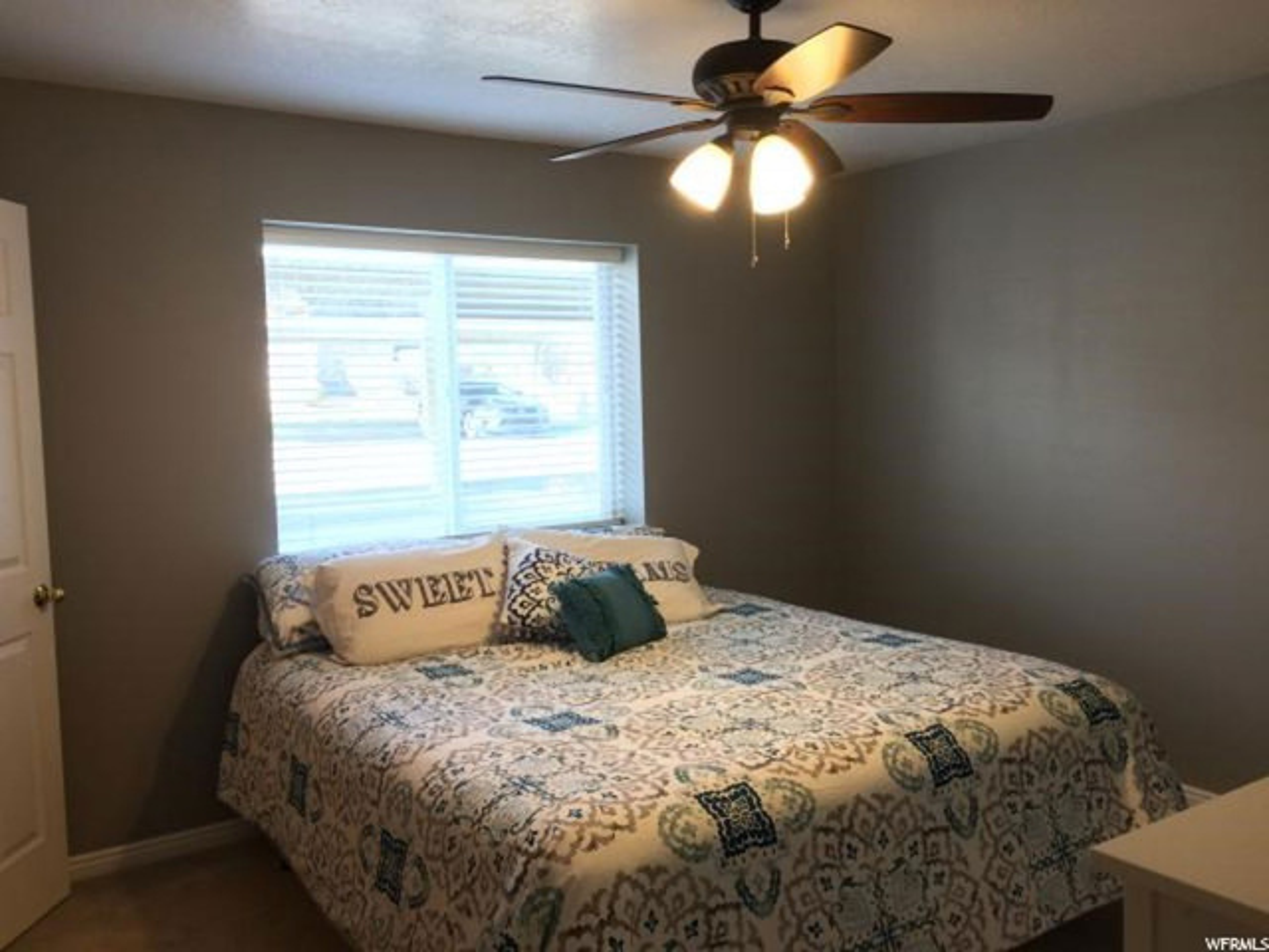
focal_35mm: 29
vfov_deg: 48.2
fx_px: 1063
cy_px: 476
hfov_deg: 61.7
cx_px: 634
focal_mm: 4.15
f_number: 2.2
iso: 64
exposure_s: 1/30
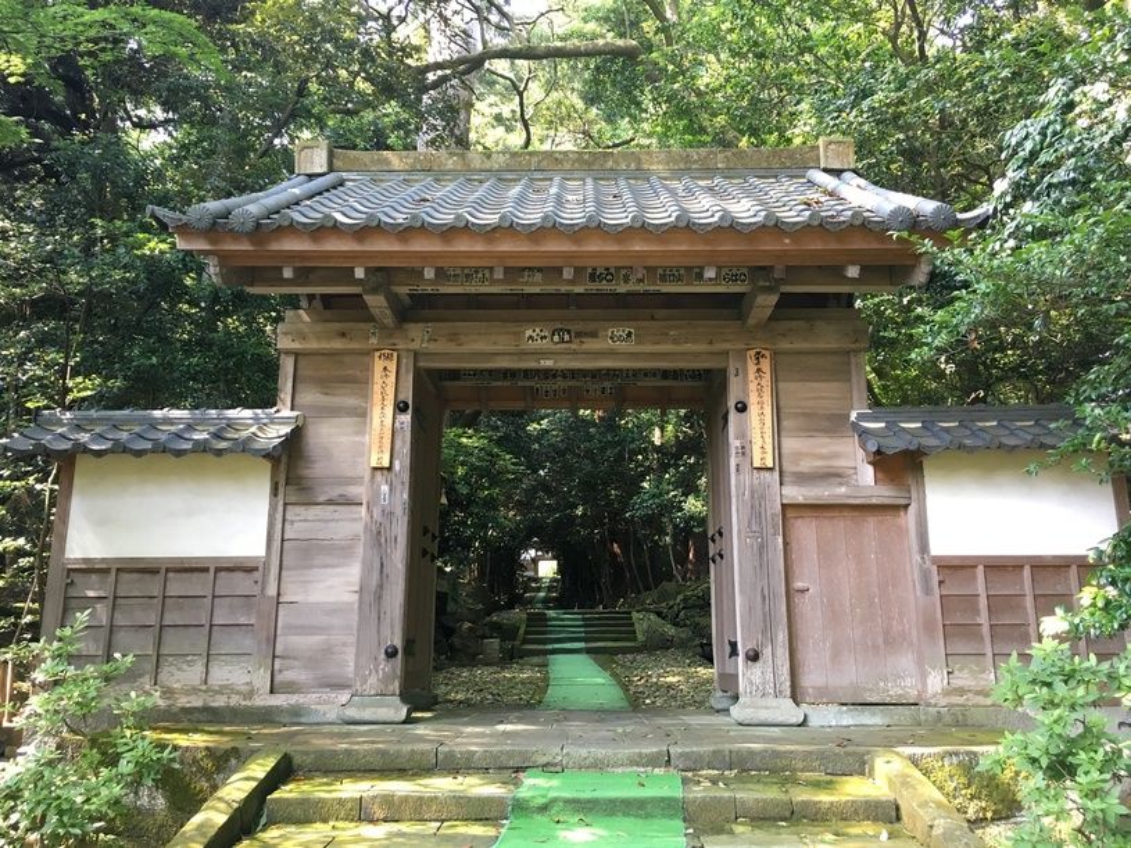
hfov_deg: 61.7
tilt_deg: +14.0
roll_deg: +0.8
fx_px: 947
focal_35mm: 29
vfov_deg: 48.2
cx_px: 566
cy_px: 424
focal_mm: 4.15
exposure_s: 1/30
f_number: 2.2
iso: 32
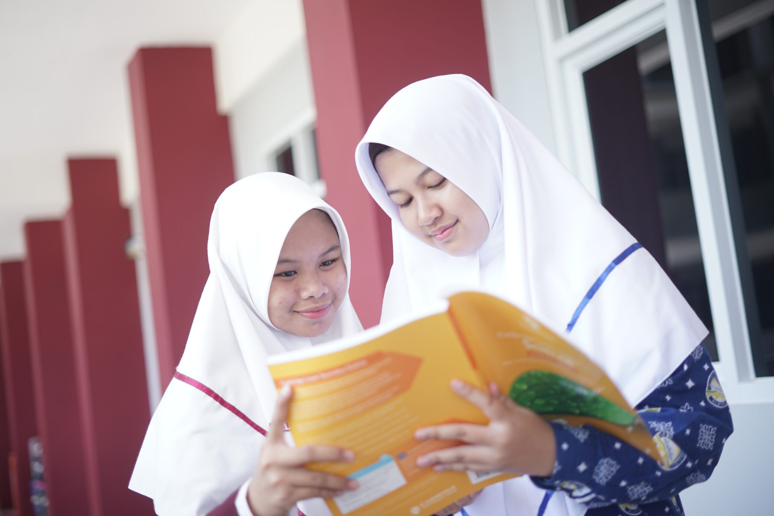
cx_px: 387
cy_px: 258
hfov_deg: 39.6
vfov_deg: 27.0
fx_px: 1075
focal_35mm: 50
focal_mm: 50
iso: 200
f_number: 1.8
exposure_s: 1/500
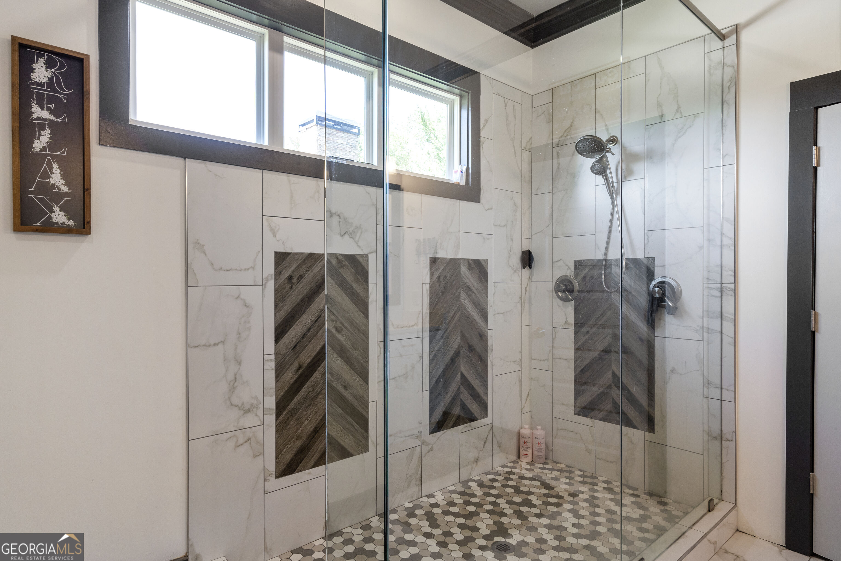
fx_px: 444
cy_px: 280
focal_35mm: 19
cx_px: 420
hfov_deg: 86.9
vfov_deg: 64.6
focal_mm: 19
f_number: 8
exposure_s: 1/25
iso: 500
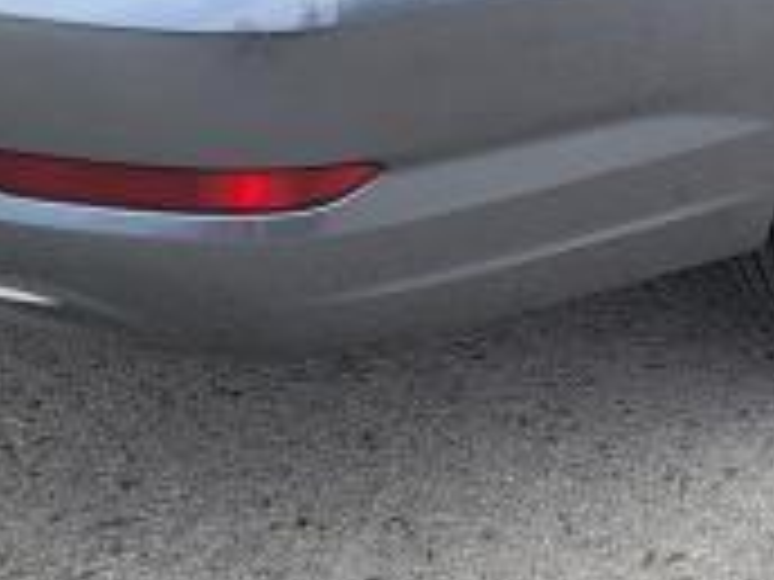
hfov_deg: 20.1
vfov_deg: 13.9
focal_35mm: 97
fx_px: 2169
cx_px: 558
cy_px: -391
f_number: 1.8
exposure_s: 1/1538
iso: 40
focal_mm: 5.4
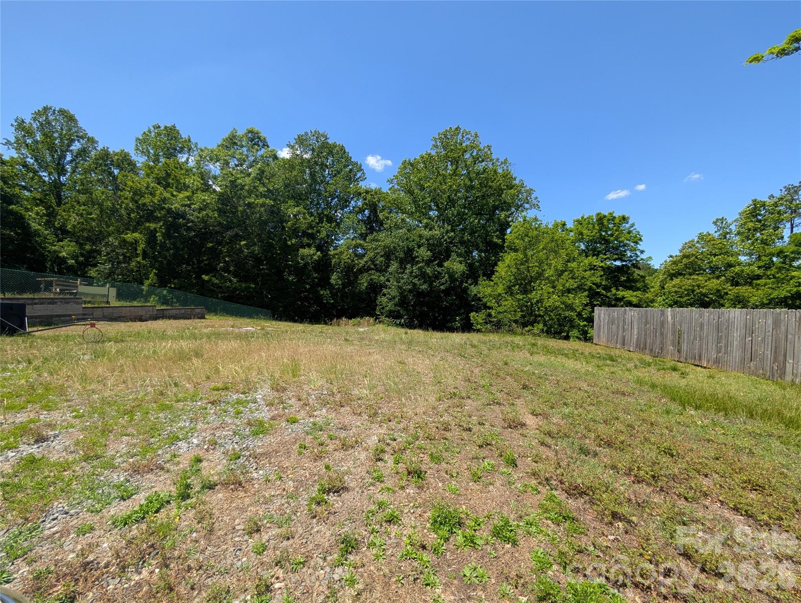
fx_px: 278
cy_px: 302
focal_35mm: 12
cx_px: 400
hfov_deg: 110.5
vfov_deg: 94.6
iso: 53
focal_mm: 2.02
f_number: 1.7
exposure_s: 1/1626
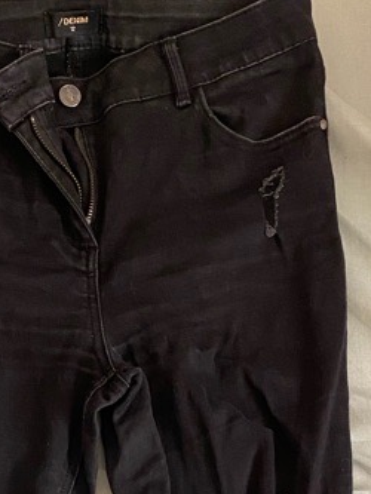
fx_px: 1114
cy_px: 645
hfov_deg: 18.8
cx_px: 88
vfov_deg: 22.4
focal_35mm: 78
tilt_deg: -81.8
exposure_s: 1/60
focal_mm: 4.25
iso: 125
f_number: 1.8
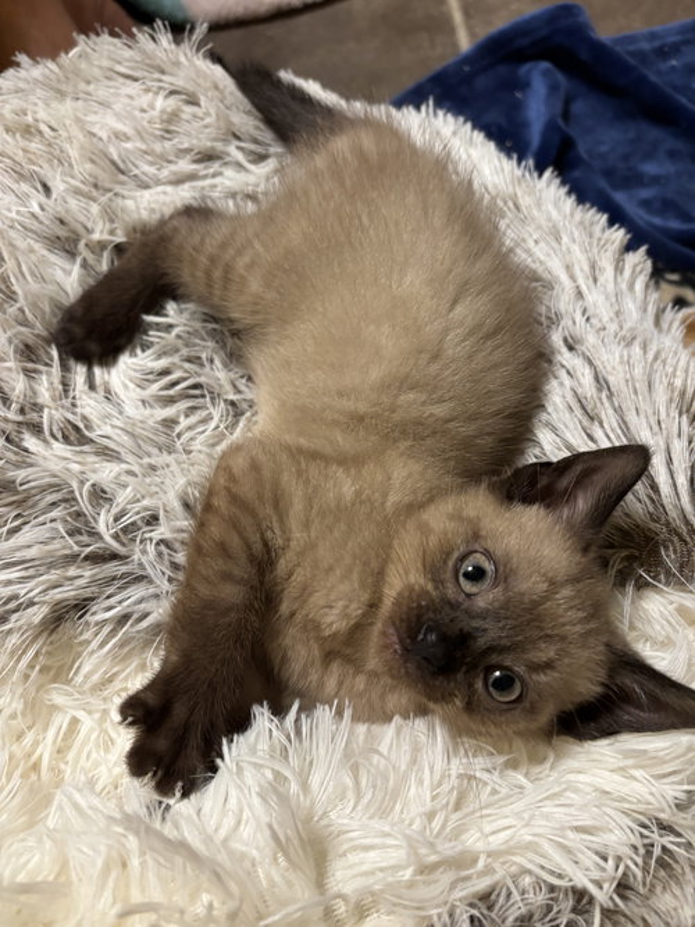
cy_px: 464
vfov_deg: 67.3
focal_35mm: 26
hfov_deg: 53.0
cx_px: 348
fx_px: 696
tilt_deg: -75.3
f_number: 1.6
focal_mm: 5.96
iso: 320
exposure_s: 1/60
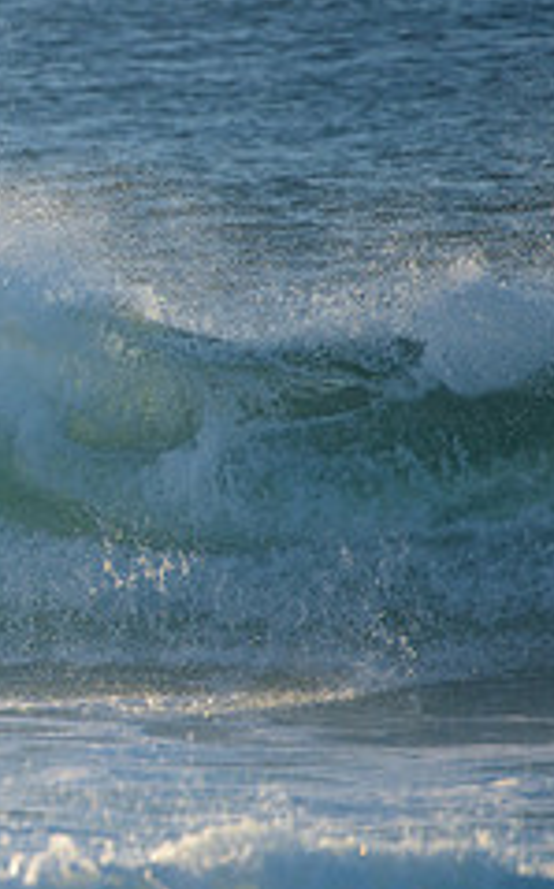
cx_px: -472
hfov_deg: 1.1
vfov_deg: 1.7
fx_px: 29912
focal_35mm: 1236
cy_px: 415
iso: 450
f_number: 5.6
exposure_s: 1/2000
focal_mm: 500
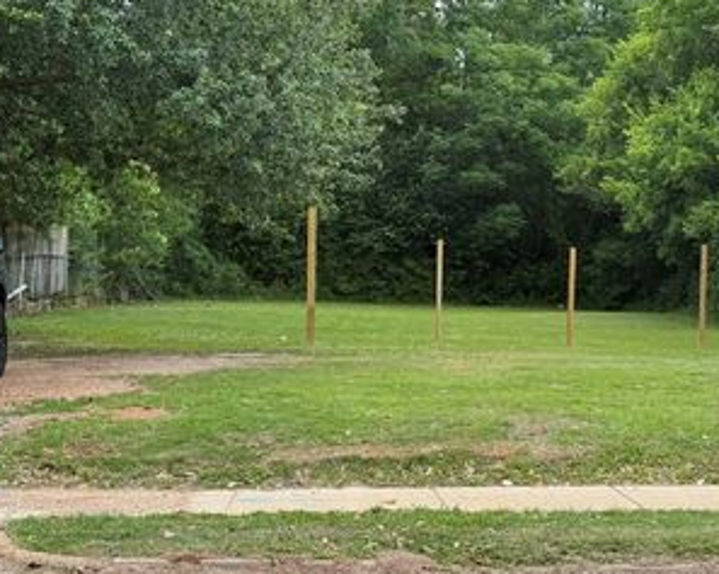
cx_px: 455
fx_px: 1679
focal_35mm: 79
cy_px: 260
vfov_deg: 19.4
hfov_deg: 24.1
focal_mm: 6.76
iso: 100
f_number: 1.78
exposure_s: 1/1133
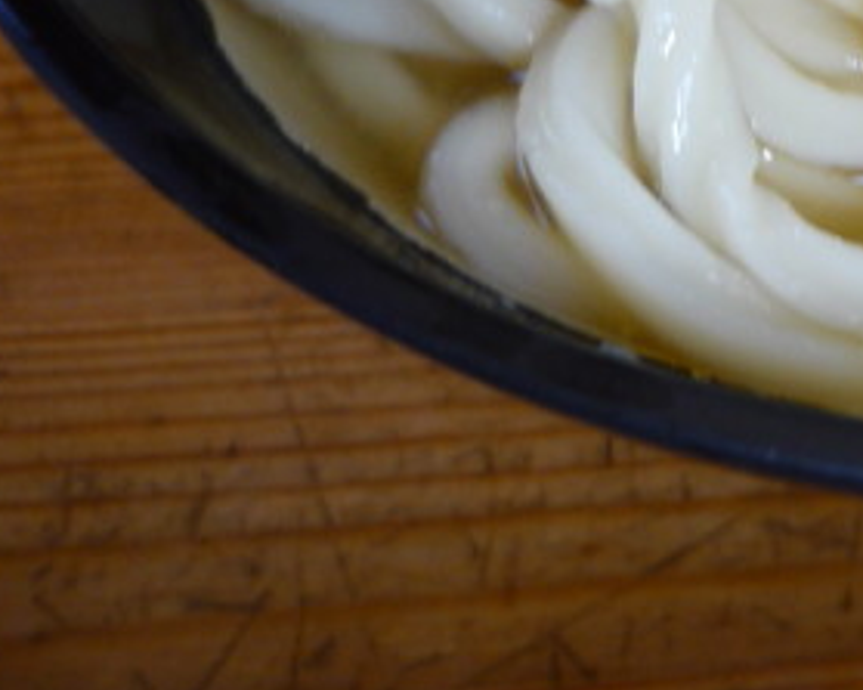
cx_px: 894
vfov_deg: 20.0
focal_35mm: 74
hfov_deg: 24.4
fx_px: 1889
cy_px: -12
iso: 100
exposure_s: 1/50
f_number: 2.8
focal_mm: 5.5
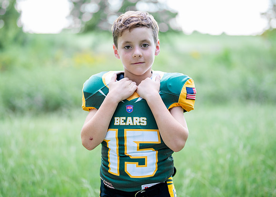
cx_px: 136
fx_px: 470
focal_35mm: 60
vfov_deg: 23.7
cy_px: 92
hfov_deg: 32.7
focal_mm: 50
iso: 320
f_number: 1.2
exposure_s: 1/1250
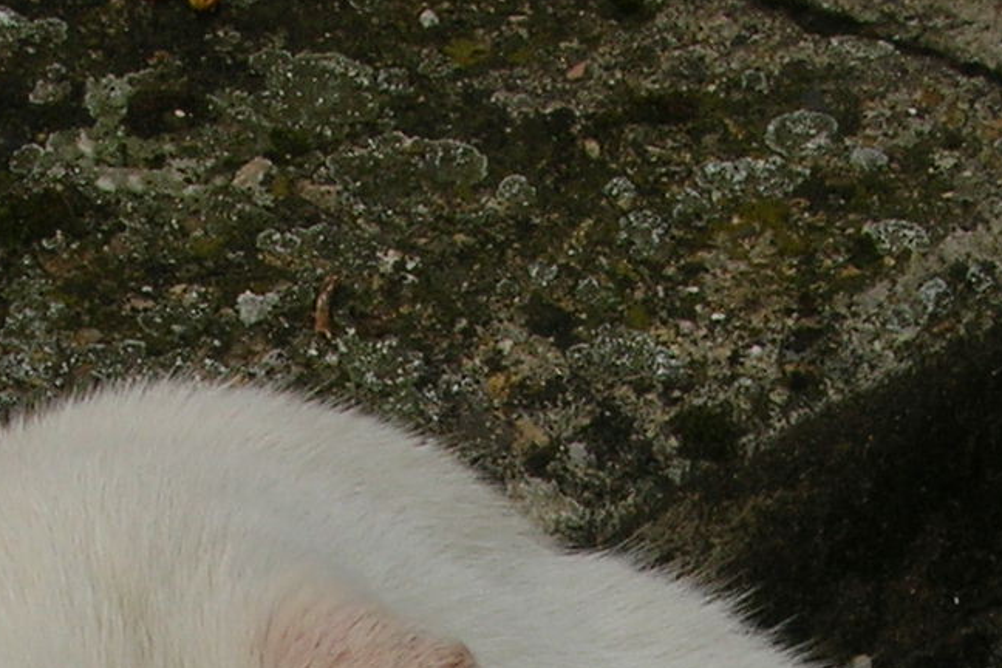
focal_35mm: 154
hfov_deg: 13.3
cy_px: 1294
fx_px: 4286
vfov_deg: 8.5
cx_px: 564
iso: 50
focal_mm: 7
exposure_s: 1/136
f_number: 5.2
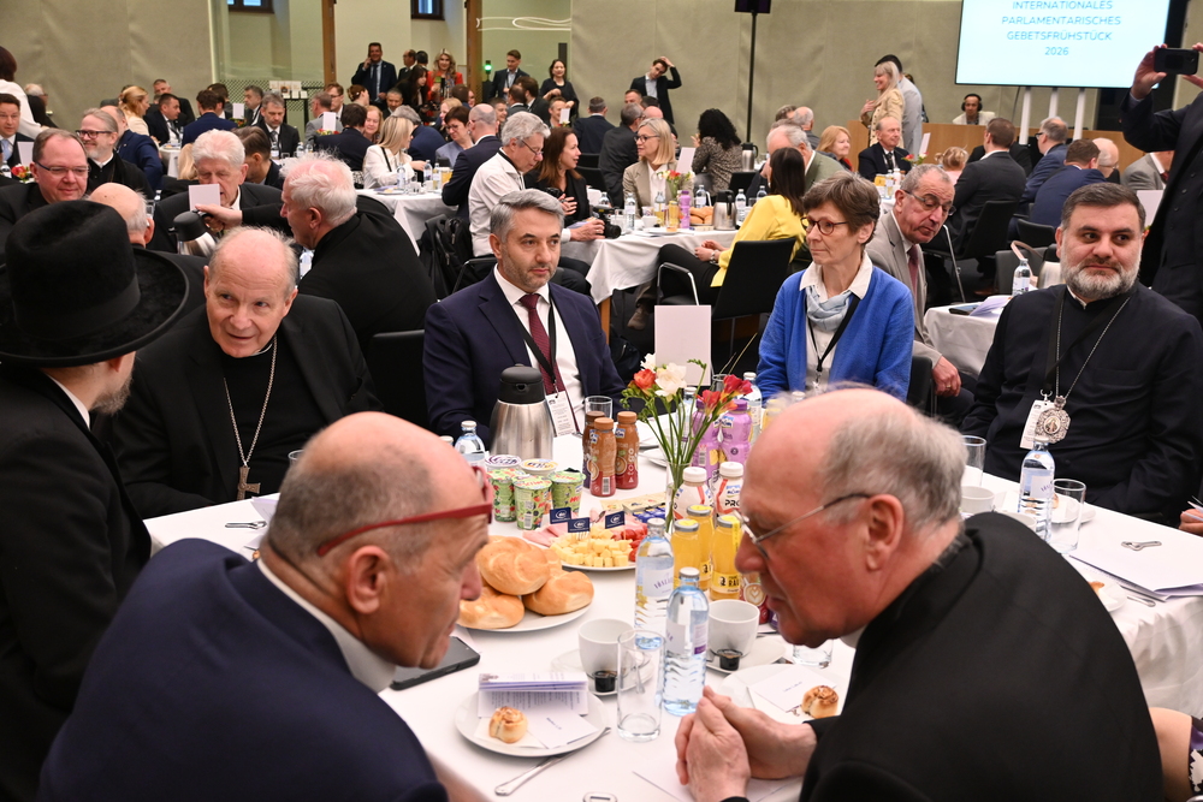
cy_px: 401
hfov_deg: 51.3
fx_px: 1253
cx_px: 602
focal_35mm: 38
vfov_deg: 35.5
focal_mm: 25
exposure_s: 1/125
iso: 1100
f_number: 3.8
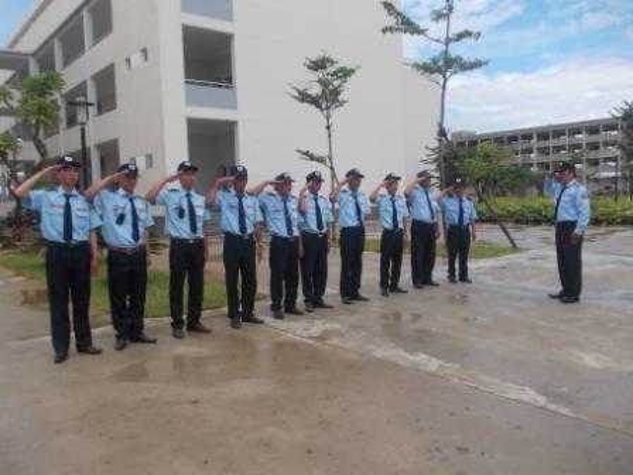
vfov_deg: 49.7
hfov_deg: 63.4
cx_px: 316
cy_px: 238
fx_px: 512
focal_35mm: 28
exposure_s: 1/200
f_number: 5.4
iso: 80
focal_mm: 4
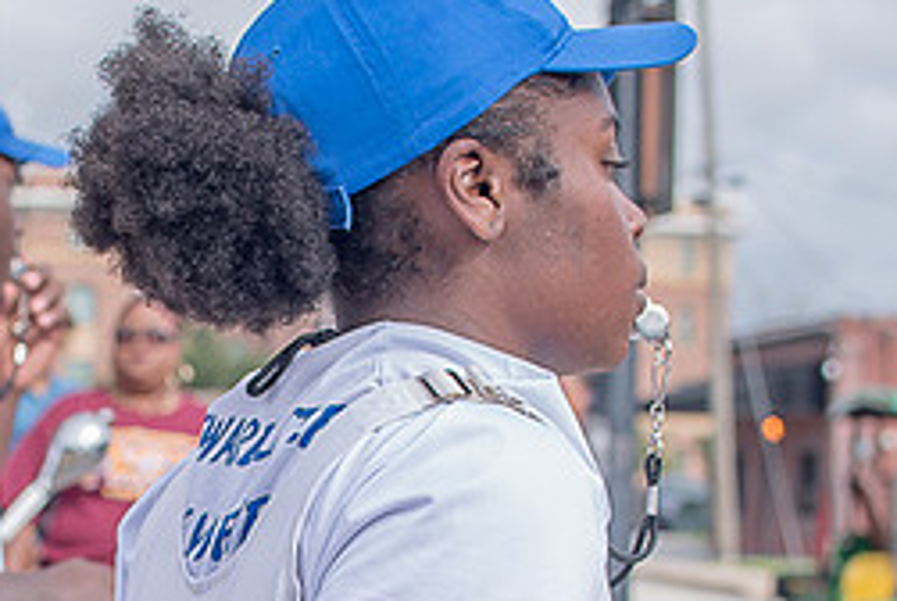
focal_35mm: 120
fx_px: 2993
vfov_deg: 11.3
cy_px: 628
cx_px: 107
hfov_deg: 16.8
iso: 100
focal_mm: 35
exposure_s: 1/500
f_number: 4
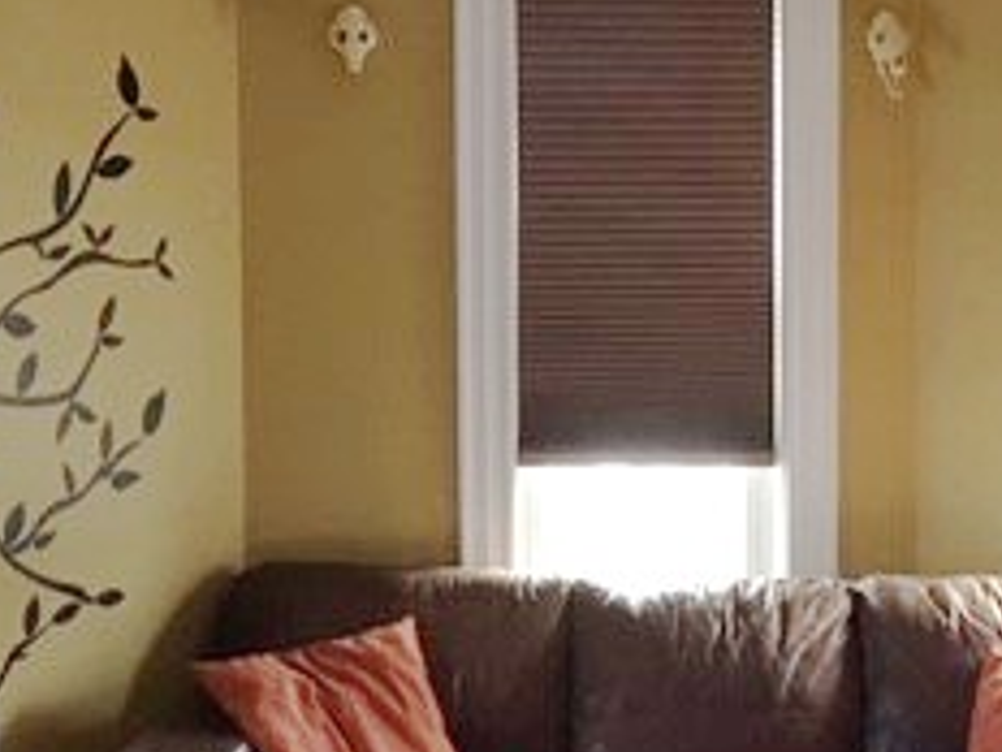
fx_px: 2316
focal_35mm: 80
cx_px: 609
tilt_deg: -3.7
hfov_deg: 24.4
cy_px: 328
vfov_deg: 18.4
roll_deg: -0.8
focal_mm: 4.15
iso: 40
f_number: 2.2
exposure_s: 1/15
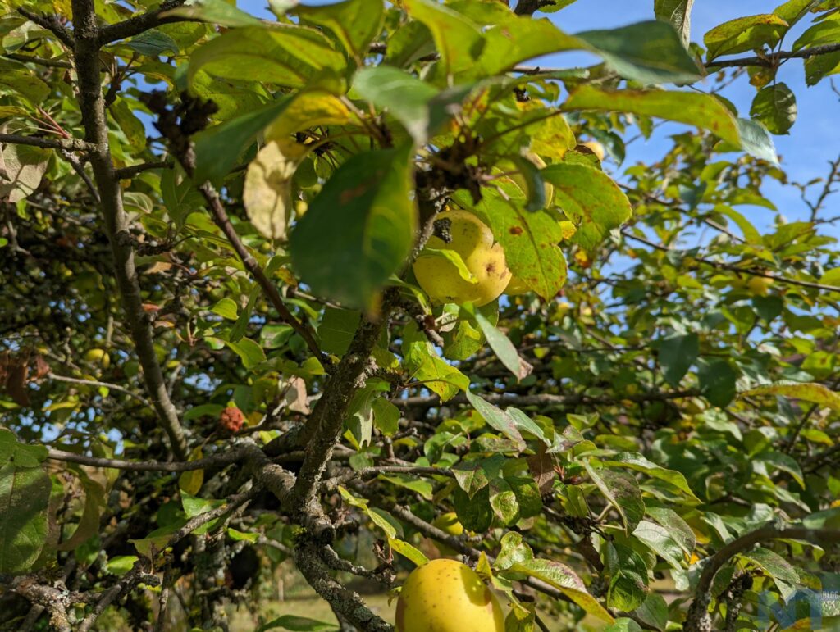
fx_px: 583
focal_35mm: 24
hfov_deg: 71.5
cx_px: 420
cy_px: 316
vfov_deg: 56.9
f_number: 1.85
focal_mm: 6.81
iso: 38
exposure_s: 1/1397
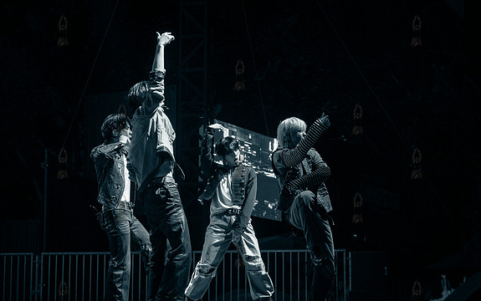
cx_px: 218
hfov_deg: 27.5
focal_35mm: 75
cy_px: 159
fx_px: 984
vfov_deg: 17.4
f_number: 4
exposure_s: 1/400
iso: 4000
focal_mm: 63
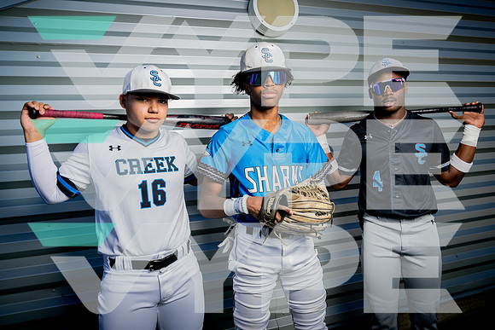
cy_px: 165
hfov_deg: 71.5
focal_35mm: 25
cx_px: 248
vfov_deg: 51.3
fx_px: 344
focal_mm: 25
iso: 125
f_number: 8
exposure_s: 1/250
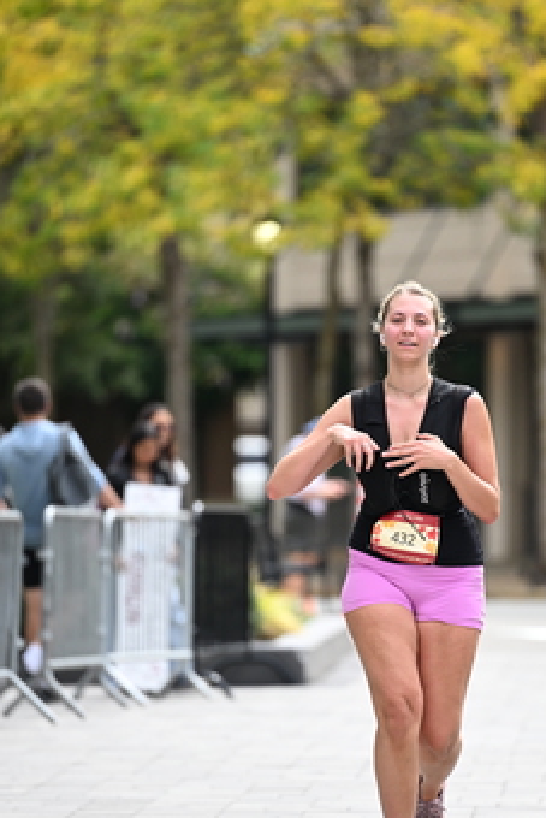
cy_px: 498
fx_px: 7363
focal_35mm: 324
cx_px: 393
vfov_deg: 6.4
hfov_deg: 4.2
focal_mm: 200
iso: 640
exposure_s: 1/2500
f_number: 2.8
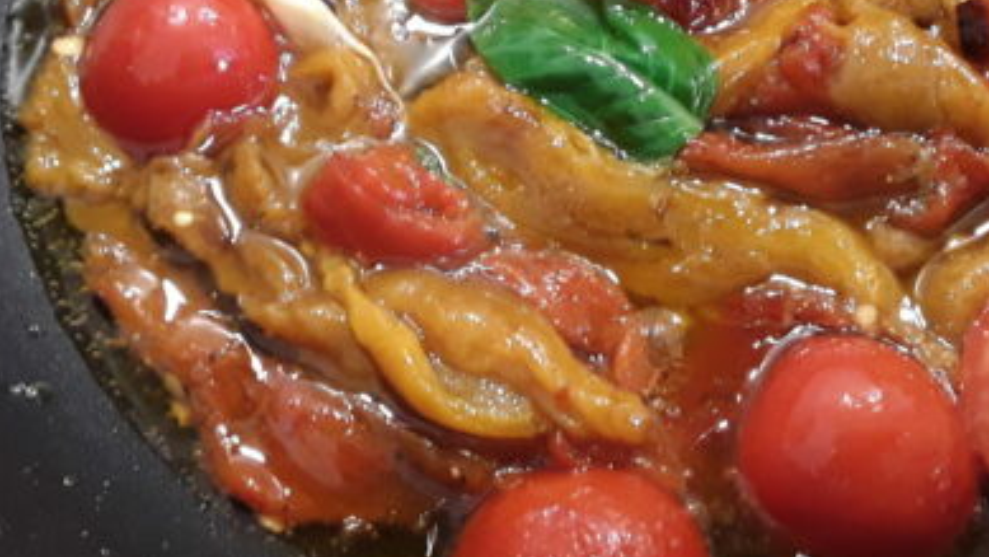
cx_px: 542
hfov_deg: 39.1
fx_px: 1390
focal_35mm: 53
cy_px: 103
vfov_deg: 22.3
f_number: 1.9
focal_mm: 2.91
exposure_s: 1/17
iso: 200
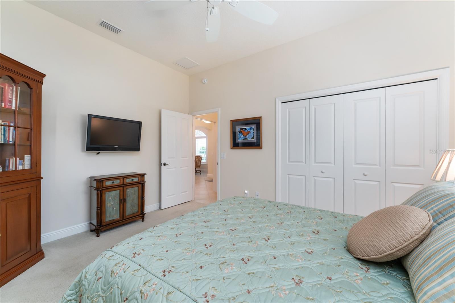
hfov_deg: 104.3
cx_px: 228
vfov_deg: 81.2
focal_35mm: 14
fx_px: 177
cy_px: 152
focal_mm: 14
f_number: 7.1
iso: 400
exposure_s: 1/2.5
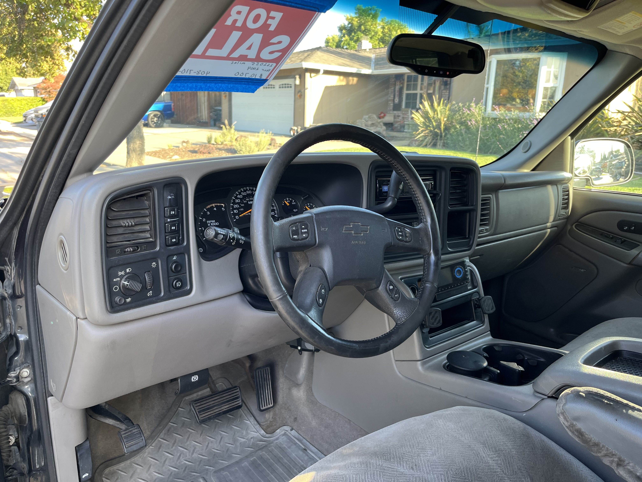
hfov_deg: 67.3
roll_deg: -2.2
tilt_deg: -14.3
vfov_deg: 53.1
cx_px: 321
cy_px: 241
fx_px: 482
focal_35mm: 26
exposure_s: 1/122
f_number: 1.6
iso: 50
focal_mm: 5.1
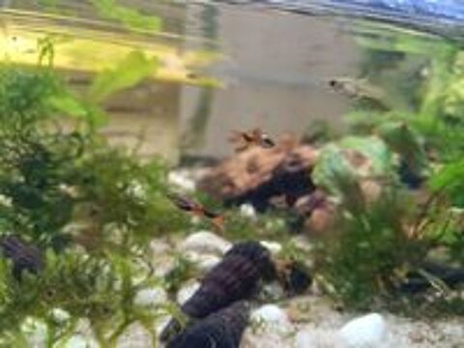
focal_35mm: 24
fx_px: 322
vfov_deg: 56.8
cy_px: 174
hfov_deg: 71.6
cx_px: 232
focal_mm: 5.59
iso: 318
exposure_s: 1/60
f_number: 1.88
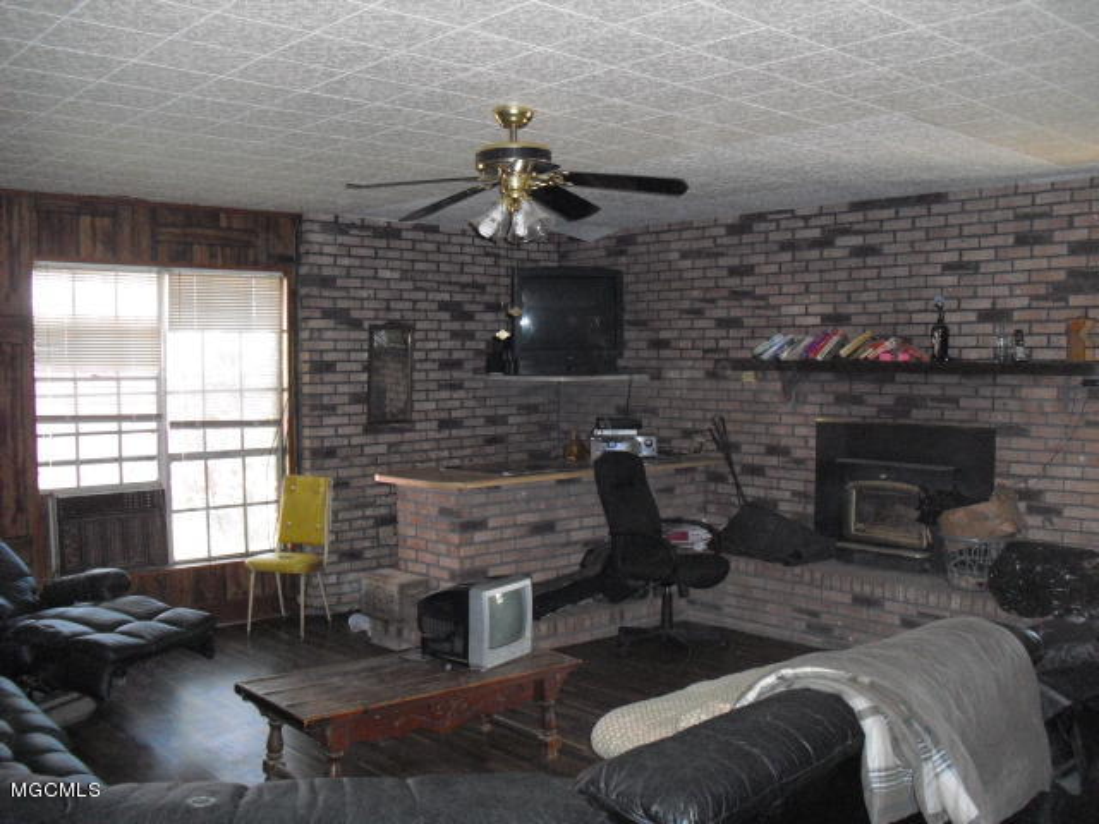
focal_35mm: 36
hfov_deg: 51.4
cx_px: 550
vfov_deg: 39.7
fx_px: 1143
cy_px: 412
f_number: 3.1
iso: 800
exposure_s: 1/60
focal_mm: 6.3
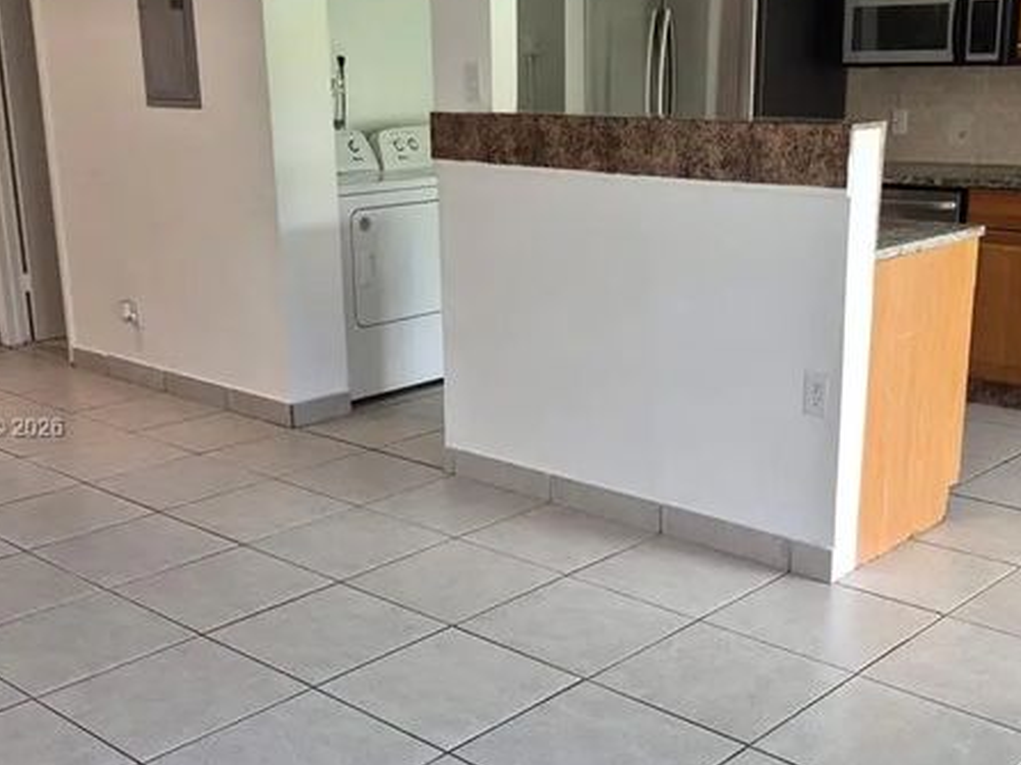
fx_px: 1297
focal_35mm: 44
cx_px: 494
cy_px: 429
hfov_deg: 43.0
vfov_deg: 32.8
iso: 200
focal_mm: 5.4
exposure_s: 1/180
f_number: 1.8
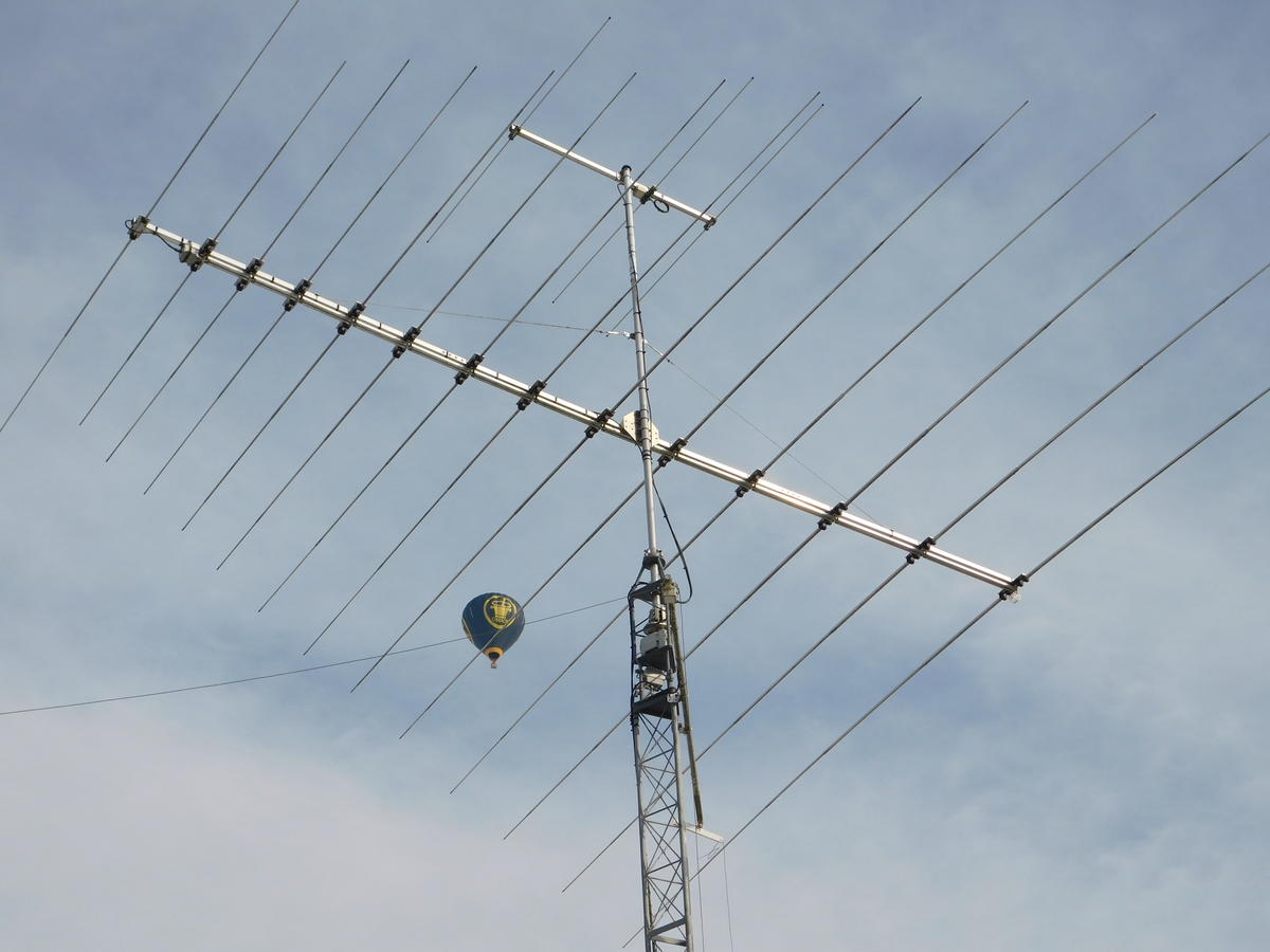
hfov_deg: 29.4
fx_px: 2421
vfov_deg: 22.3
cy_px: 476
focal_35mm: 66
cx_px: 635
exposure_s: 1/1250
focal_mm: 11.7
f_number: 4.2
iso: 125
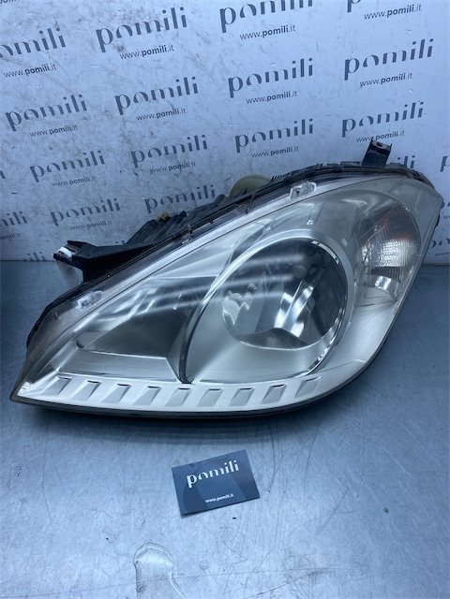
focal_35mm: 26
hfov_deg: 53.1
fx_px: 451
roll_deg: -4.3
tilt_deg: -43.5
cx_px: 225
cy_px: 300
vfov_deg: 67.3
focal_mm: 4.25
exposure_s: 1/1193
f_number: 1.8
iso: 32
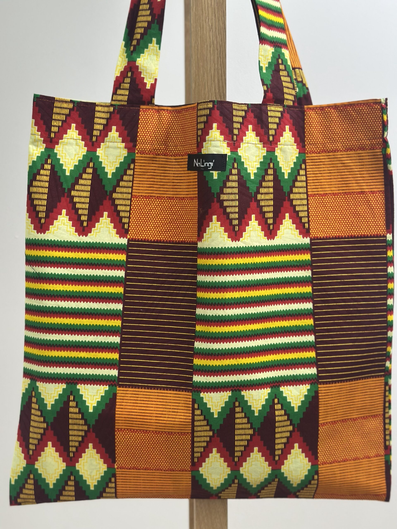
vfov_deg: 39.7
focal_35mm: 48
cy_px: 264
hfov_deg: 30.3
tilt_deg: -6.2
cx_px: 198
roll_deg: -0.6
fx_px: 734
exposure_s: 1/100
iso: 80
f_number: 1.78
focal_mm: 6.86
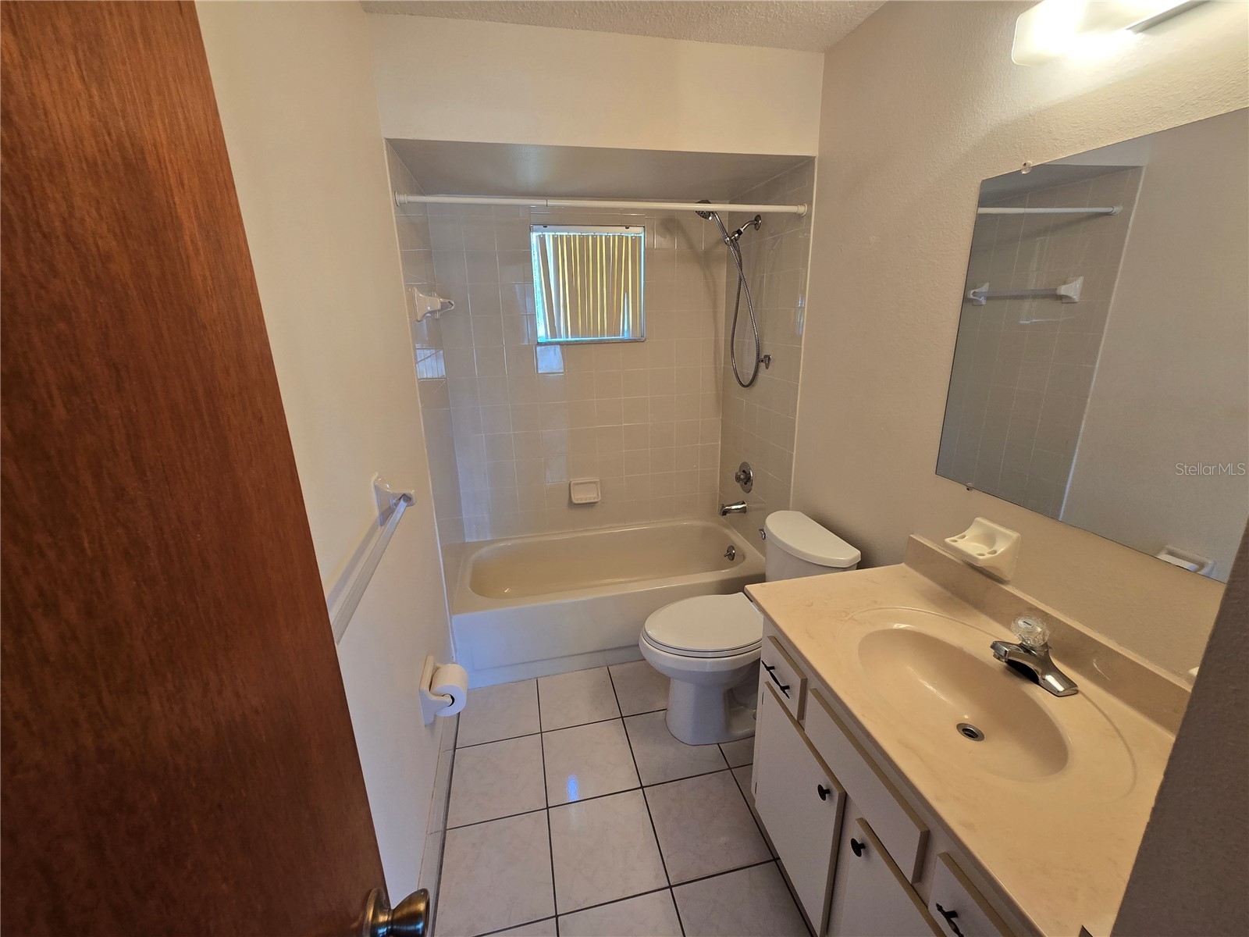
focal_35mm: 13
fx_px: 469
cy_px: 468
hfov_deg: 106.2
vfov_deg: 89.9
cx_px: 624
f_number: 2.2
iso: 125
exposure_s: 1/60
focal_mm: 2.2
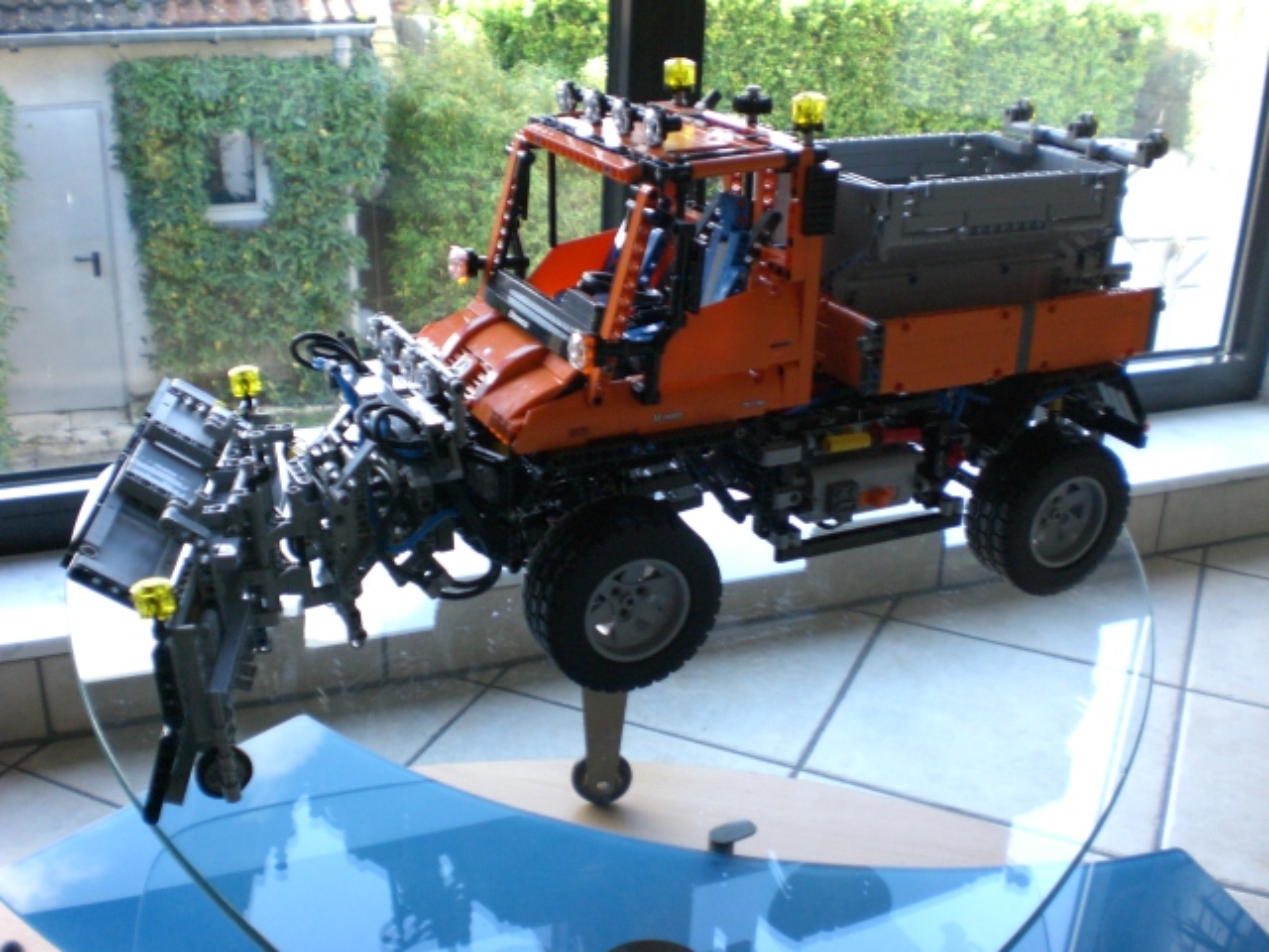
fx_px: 1393
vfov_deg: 37.7
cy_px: 476
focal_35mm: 38
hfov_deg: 49.0
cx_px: 634
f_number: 3.1
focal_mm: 6.3
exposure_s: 1/100
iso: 200
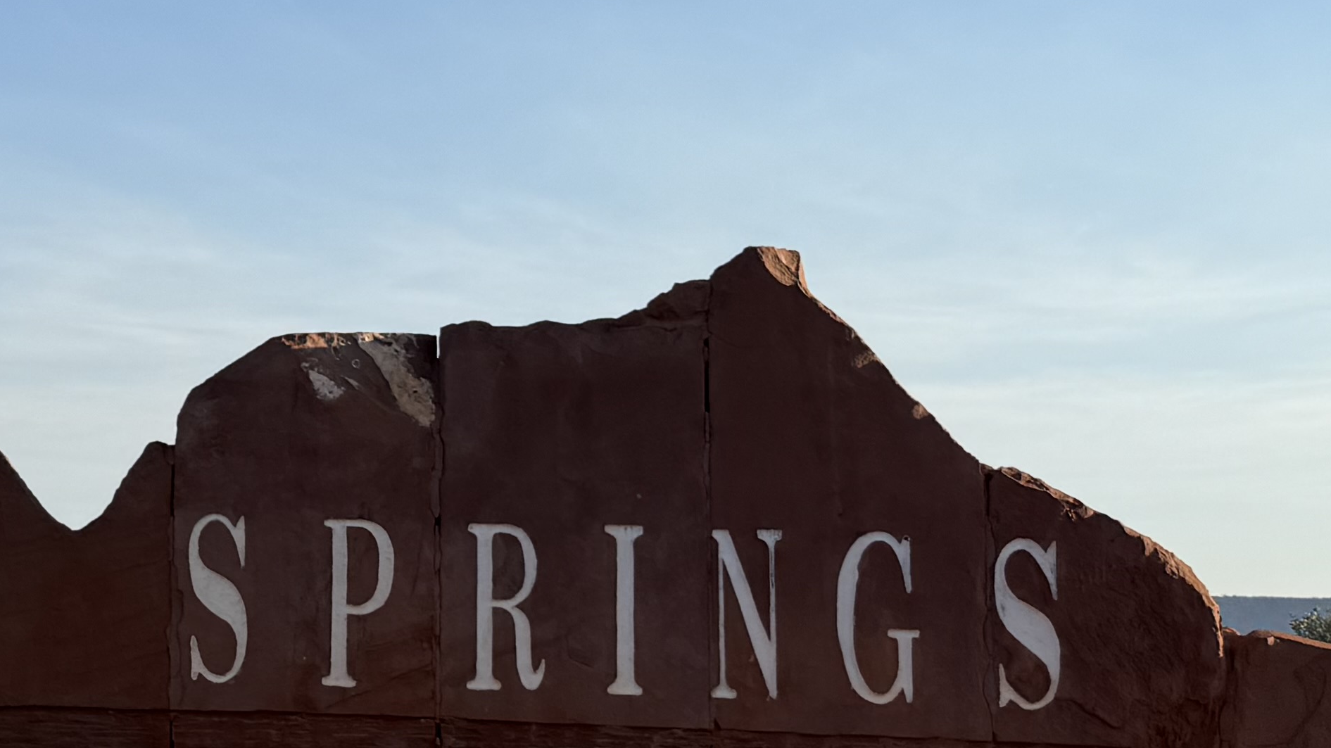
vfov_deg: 15.2
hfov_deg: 25.8
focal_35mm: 79
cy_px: 153
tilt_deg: +9.5
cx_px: 82
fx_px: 2788
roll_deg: -2.9
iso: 80
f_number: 1.78
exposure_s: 1/3759
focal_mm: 6.76
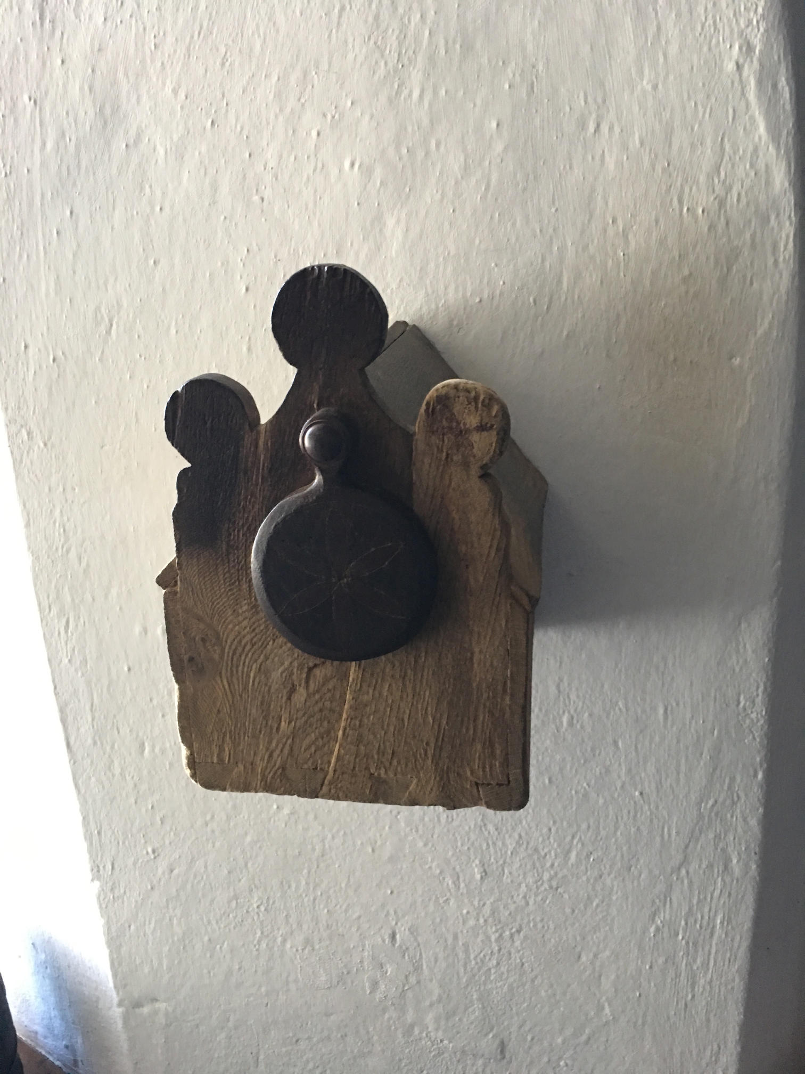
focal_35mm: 29
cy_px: 537
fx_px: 899
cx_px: 402
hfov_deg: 48.2
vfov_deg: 61.7
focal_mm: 4.15
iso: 125
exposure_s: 1/8
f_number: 2.2
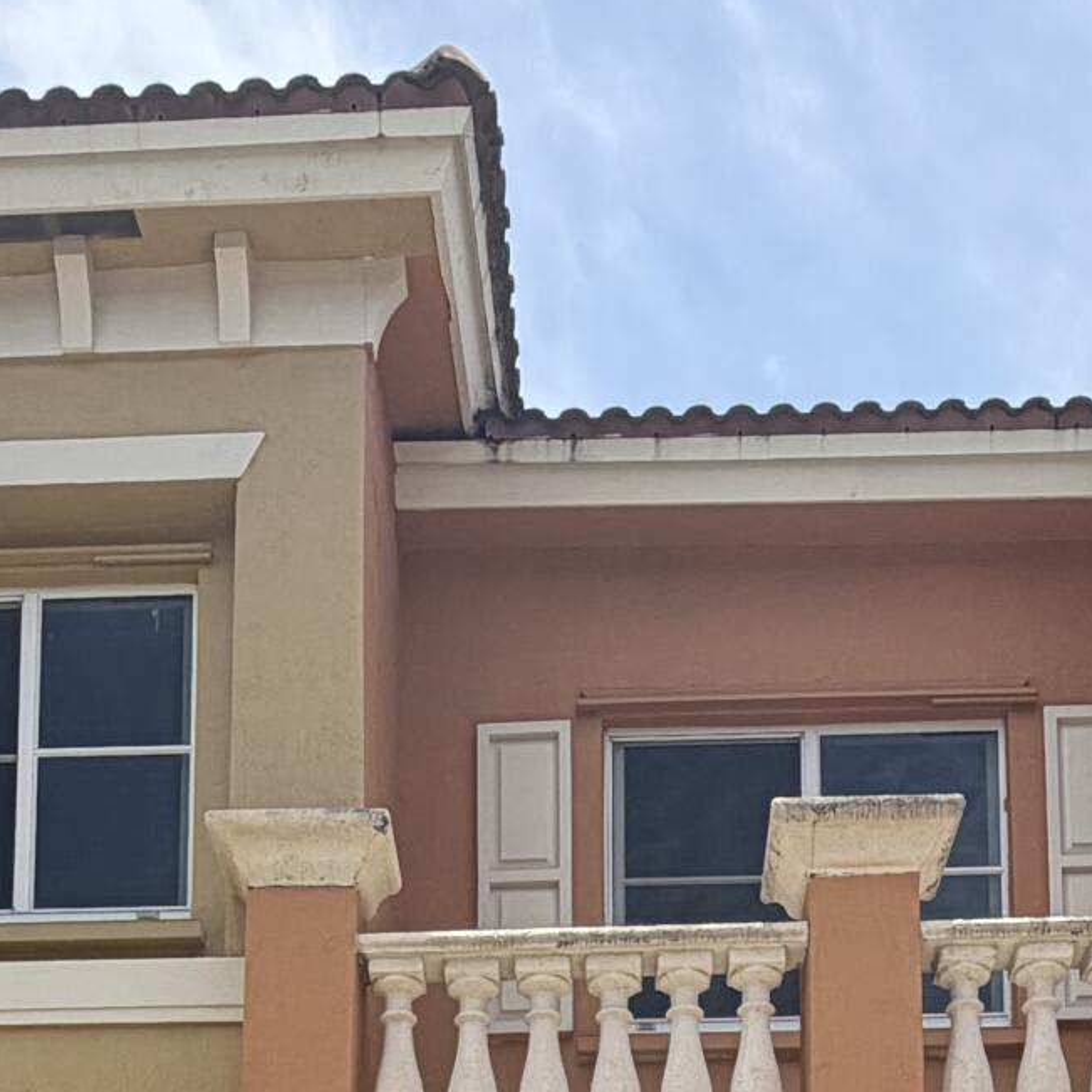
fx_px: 2034
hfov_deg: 30.0
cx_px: 527
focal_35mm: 57
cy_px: 1637
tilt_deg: +3.0
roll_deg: +0.0
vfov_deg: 23.8
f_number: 2.2
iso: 25
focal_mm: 2.22
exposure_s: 1/770
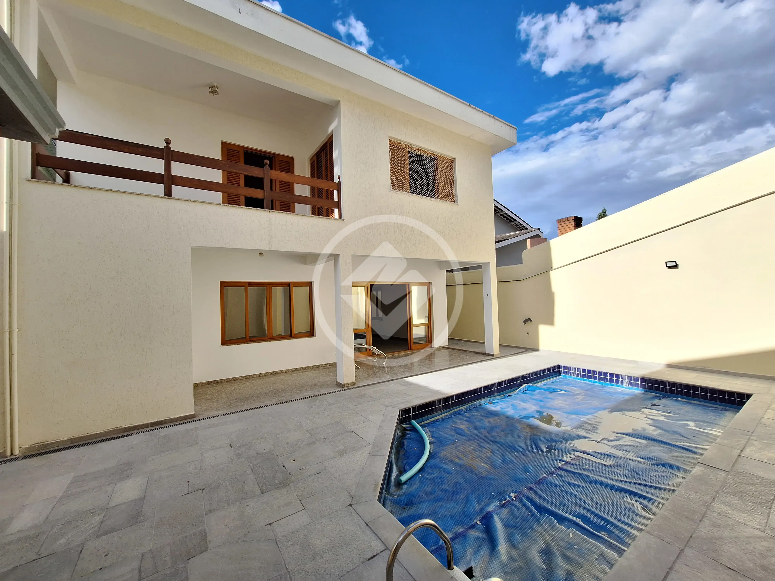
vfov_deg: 89.9
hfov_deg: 106.2
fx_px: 291
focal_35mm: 13
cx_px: 388
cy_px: 290
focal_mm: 1.74
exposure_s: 1/1447
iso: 40
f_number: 2.2
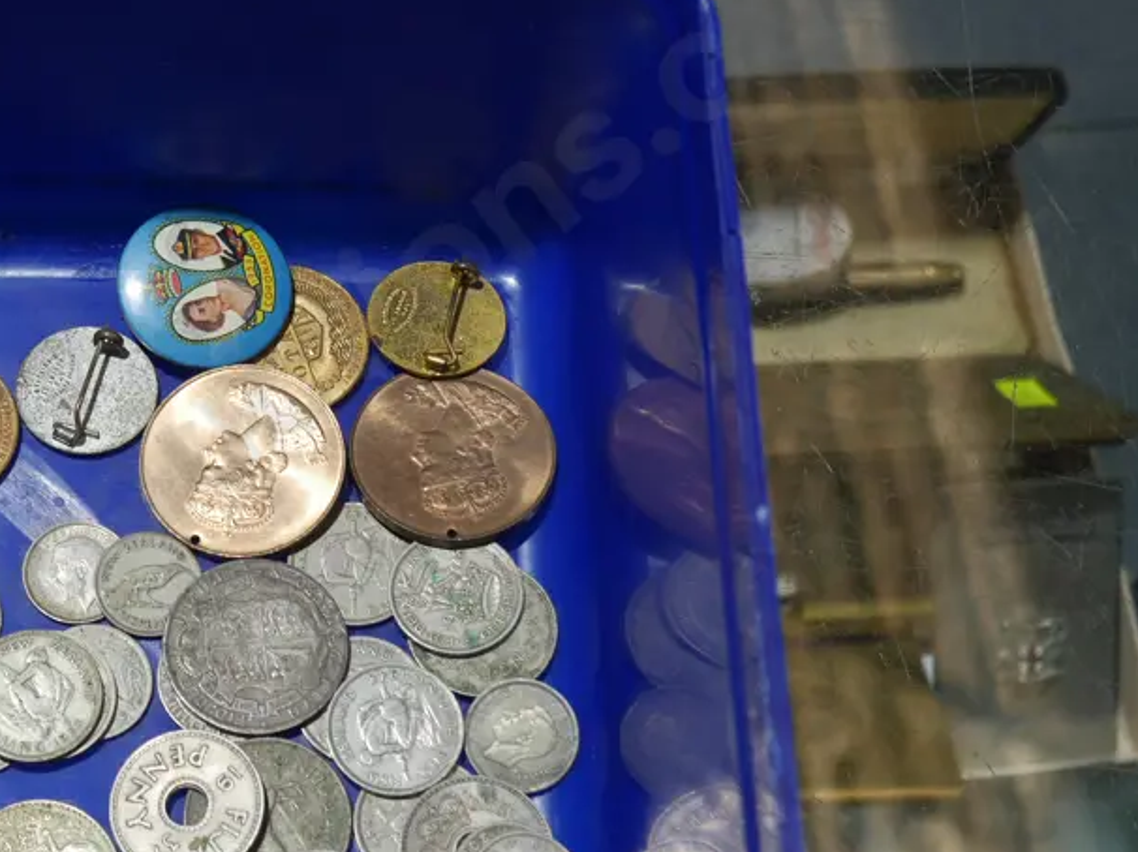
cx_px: 222
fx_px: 2333
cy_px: 435
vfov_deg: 20.7
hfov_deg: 26.9
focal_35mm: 71
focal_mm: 21
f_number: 4.6
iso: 200
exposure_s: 1/60
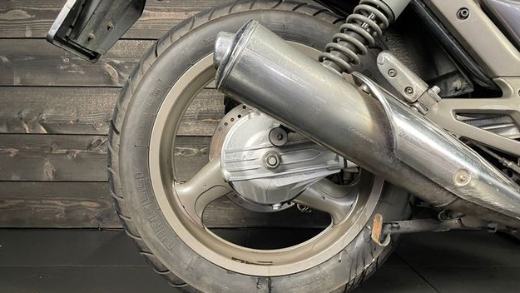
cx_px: 263
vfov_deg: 40.2
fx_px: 400
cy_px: 151
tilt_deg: -1.6
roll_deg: -0.4
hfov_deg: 66.0
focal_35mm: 29
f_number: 1.6
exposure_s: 1/50
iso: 500
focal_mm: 4.2
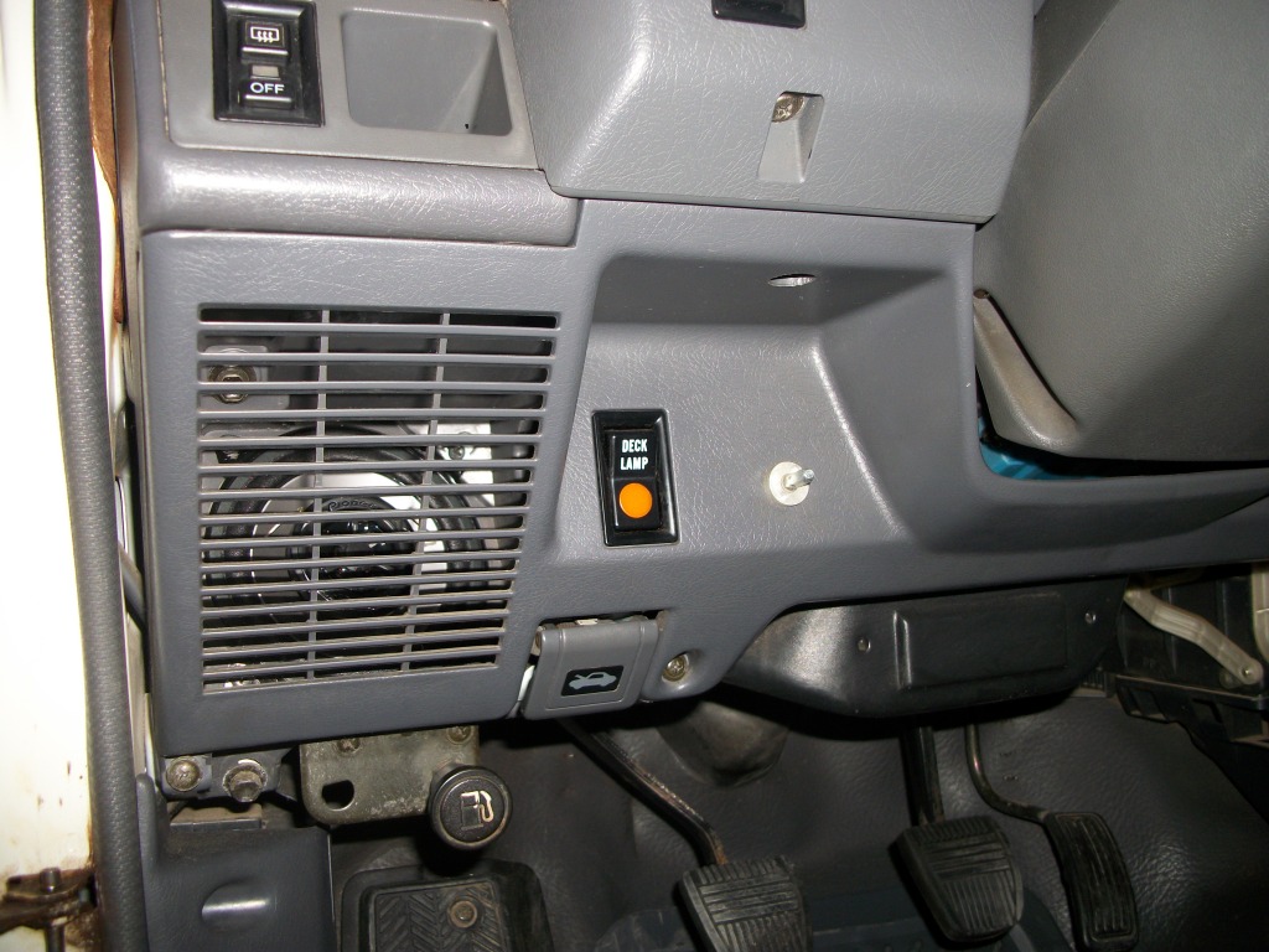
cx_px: 634
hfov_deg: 56.8
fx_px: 1173
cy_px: 476
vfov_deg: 44.2
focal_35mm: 32
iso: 80
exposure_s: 1/60
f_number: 2.9
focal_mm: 5.7
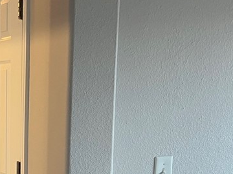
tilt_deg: -8.5
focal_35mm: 74
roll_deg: +0.3
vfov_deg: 19.5
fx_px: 498
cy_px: 159
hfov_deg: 23.2
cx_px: -75
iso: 250
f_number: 1.5
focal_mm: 5.7
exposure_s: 1/60
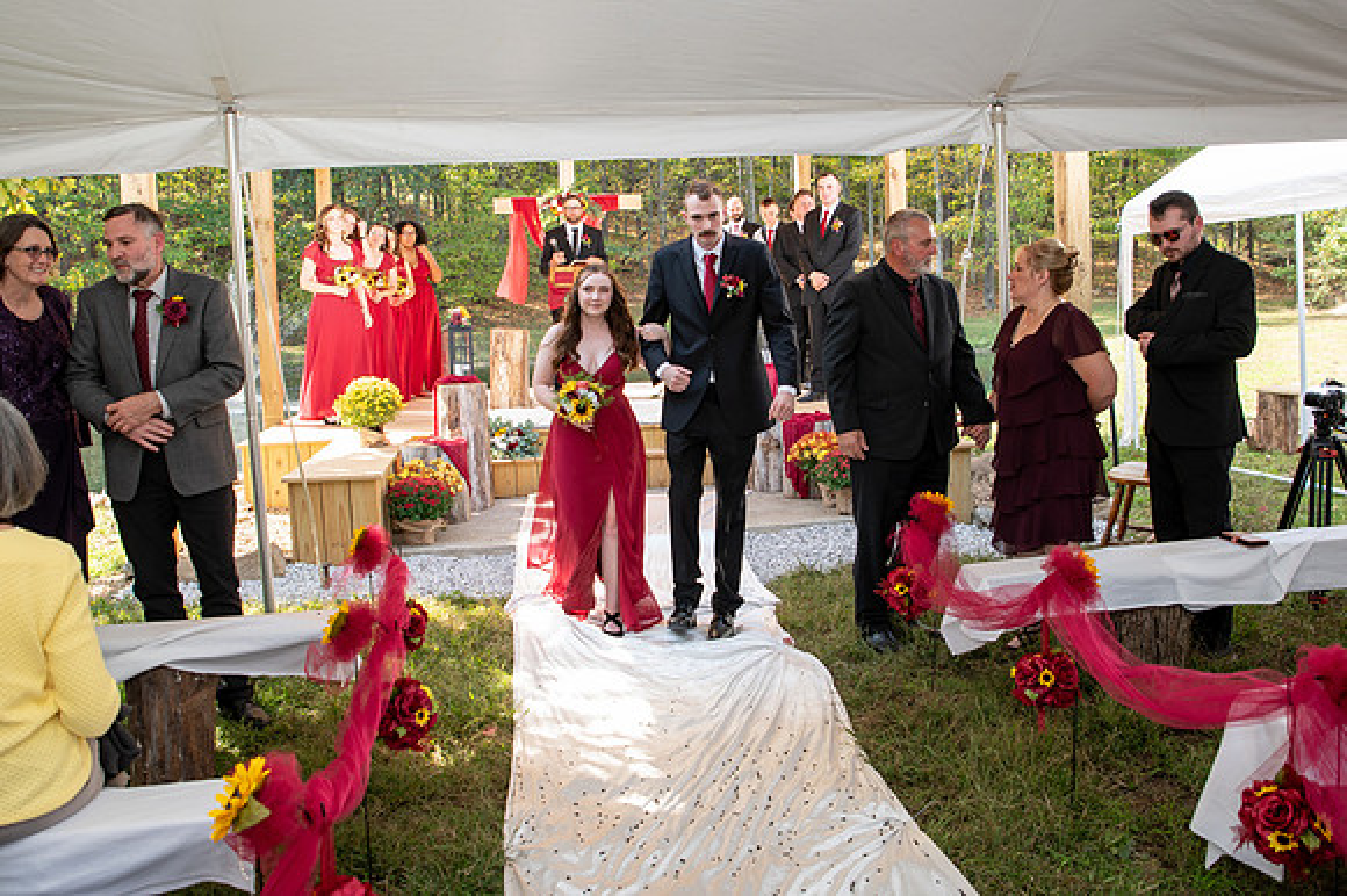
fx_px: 1109
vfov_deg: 44.0
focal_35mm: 30
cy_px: 397
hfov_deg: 62.5
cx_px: 642
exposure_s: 1/160
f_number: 4
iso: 250
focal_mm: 24
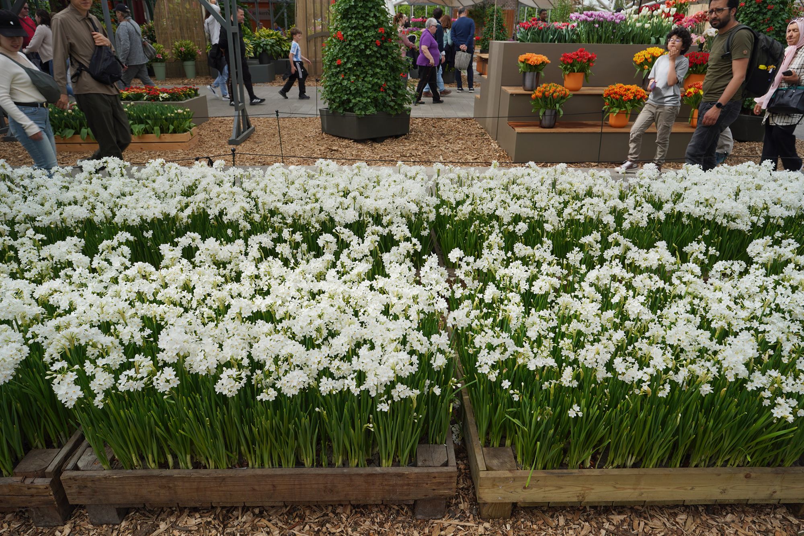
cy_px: 268
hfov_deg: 73.7
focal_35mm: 24
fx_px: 536
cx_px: 402
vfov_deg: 53.1
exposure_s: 1/100
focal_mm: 24
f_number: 7.1
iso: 100
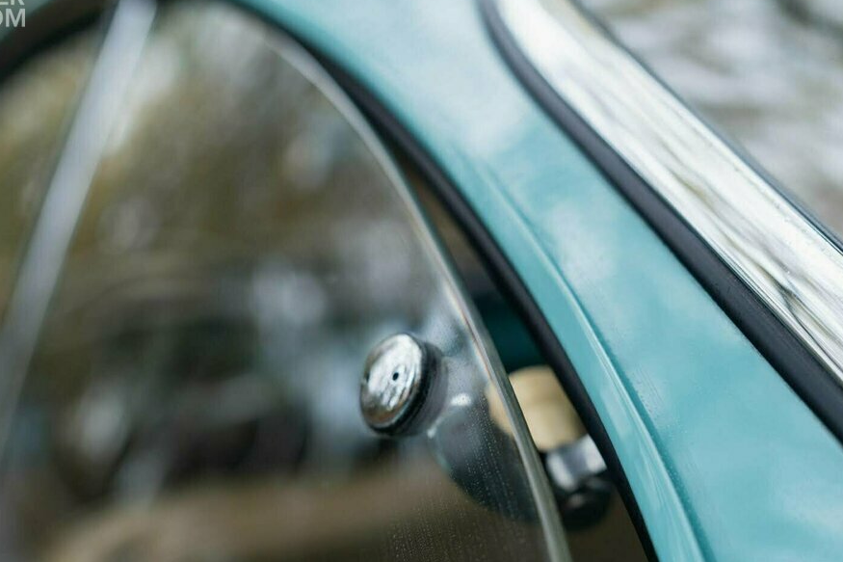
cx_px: 449
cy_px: 356
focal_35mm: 48
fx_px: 1124
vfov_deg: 28.0
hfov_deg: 41.1
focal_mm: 35
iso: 640
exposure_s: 1/50
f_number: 3.5
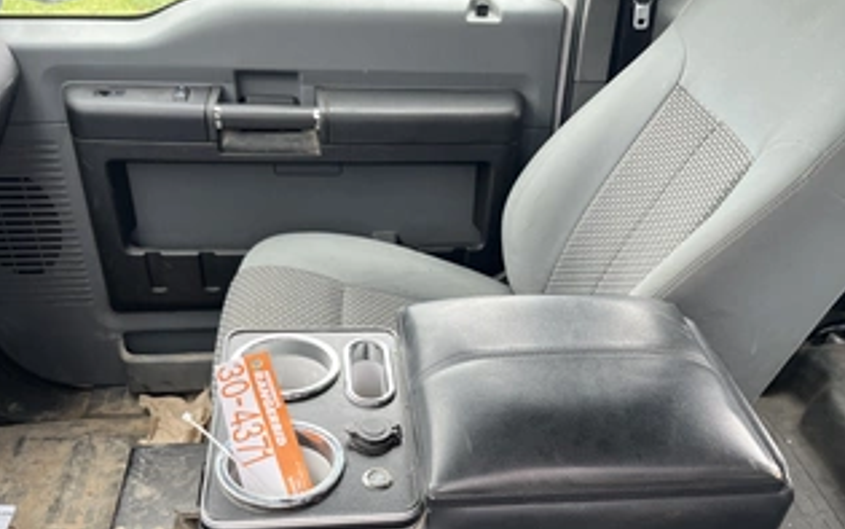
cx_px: 469
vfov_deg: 35.7
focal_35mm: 35
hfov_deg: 55.2
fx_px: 806
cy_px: 376
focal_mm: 5.1
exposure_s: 1/121
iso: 80
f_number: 1.6
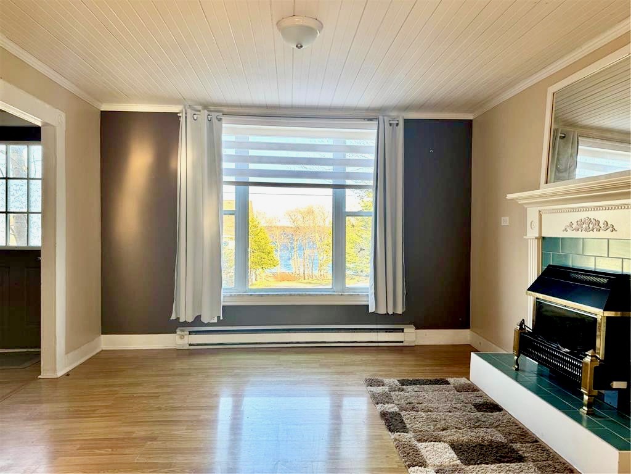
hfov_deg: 71.6
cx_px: 316
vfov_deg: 56.8
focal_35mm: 24
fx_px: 437
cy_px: 237
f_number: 1.78
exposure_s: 1/168
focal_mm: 6.76
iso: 80
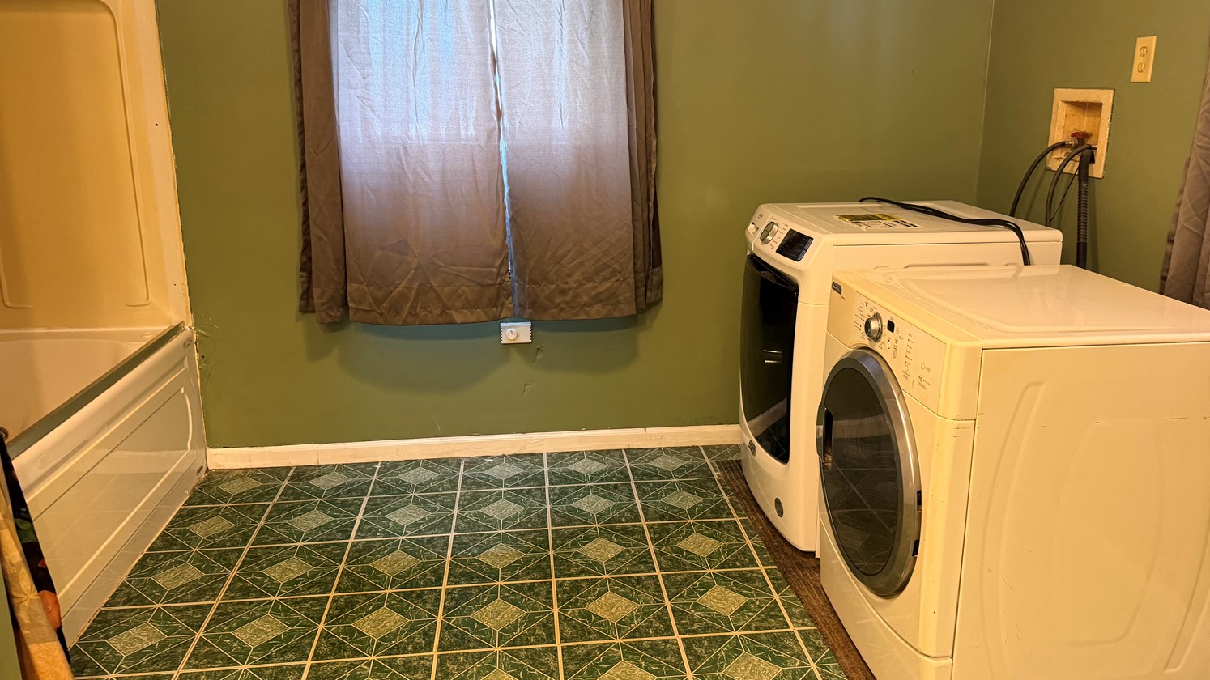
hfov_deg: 67.9
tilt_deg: -13.2
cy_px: 305
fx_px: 898
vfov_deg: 41.4
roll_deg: -0.4
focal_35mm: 28
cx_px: 620
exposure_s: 1/60
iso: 320
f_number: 1.78
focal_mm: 6.76
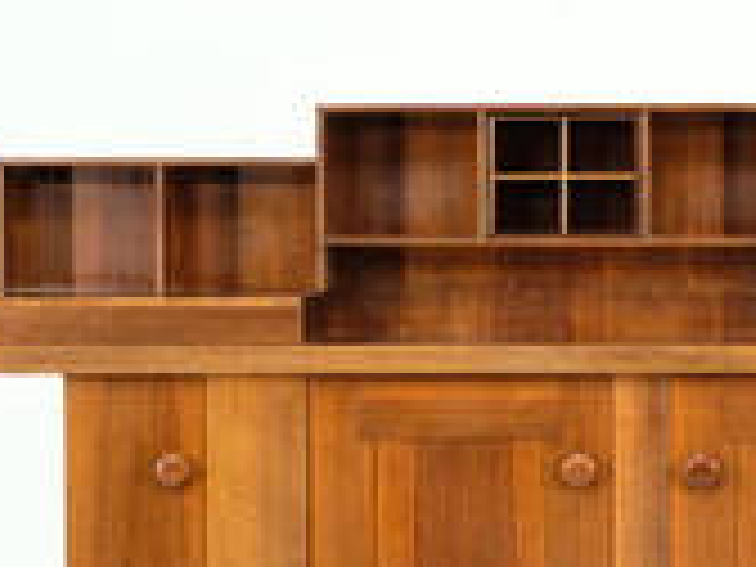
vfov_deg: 9.6
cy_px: 353
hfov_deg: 12.7
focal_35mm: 155
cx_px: 614
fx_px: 3385
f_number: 5.6
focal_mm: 35
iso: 800
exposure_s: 1/34
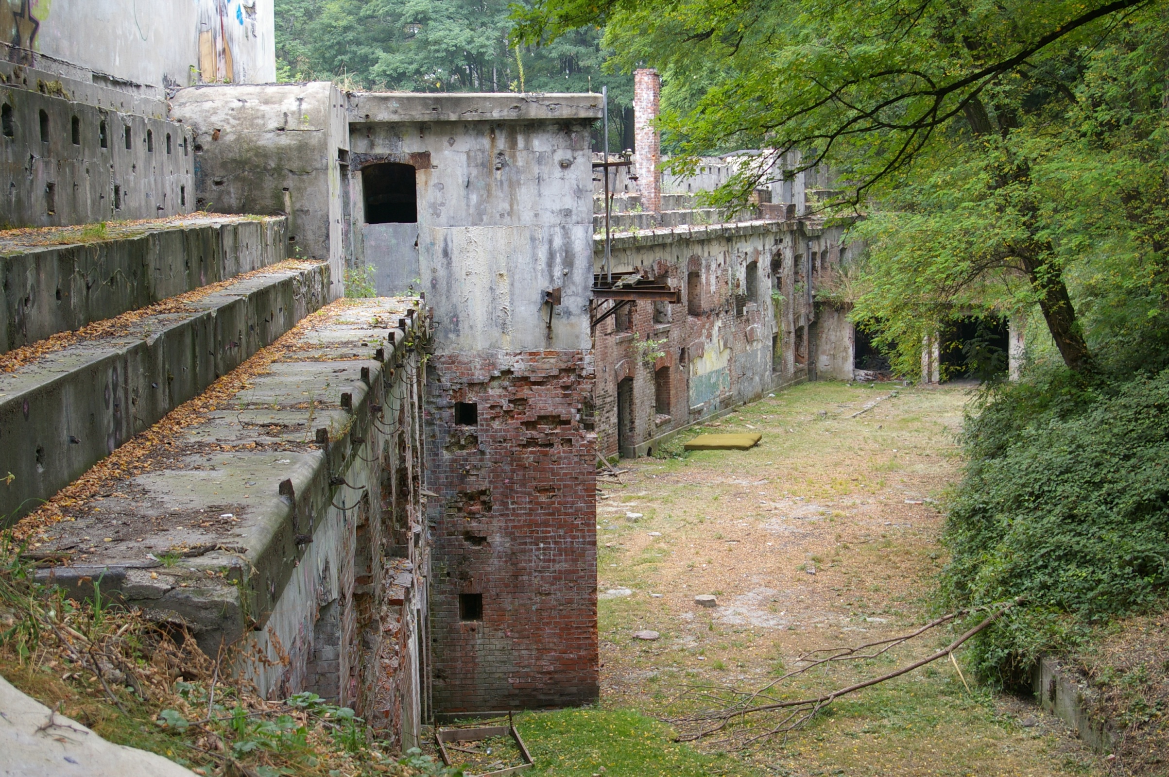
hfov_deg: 37.9
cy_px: 388
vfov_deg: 25.7
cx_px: 584
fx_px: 1703
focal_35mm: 52
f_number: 4.5
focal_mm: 35
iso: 200
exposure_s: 1/40
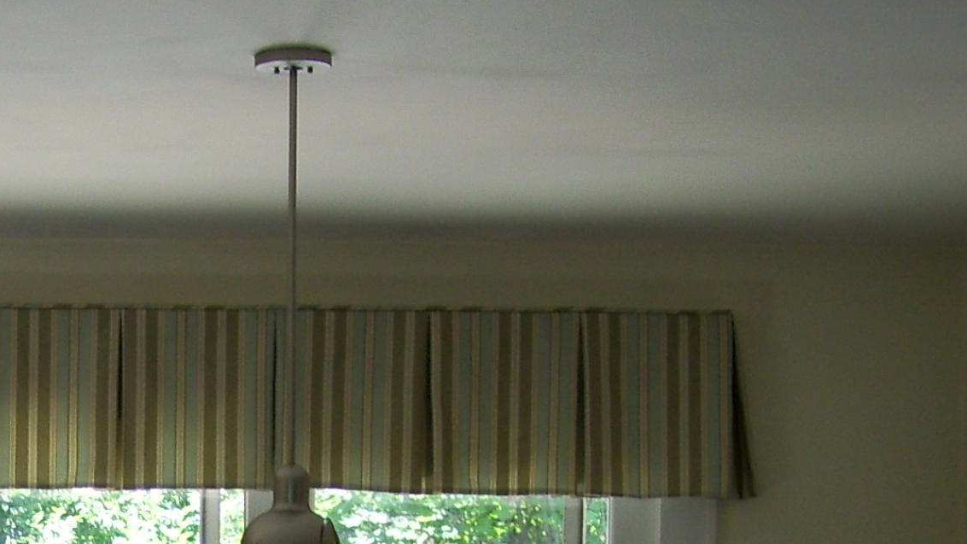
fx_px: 2666
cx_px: 127
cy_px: 933
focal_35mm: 104
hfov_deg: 20.2
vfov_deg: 11.0
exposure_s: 1/50
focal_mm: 6
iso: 80
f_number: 2.7
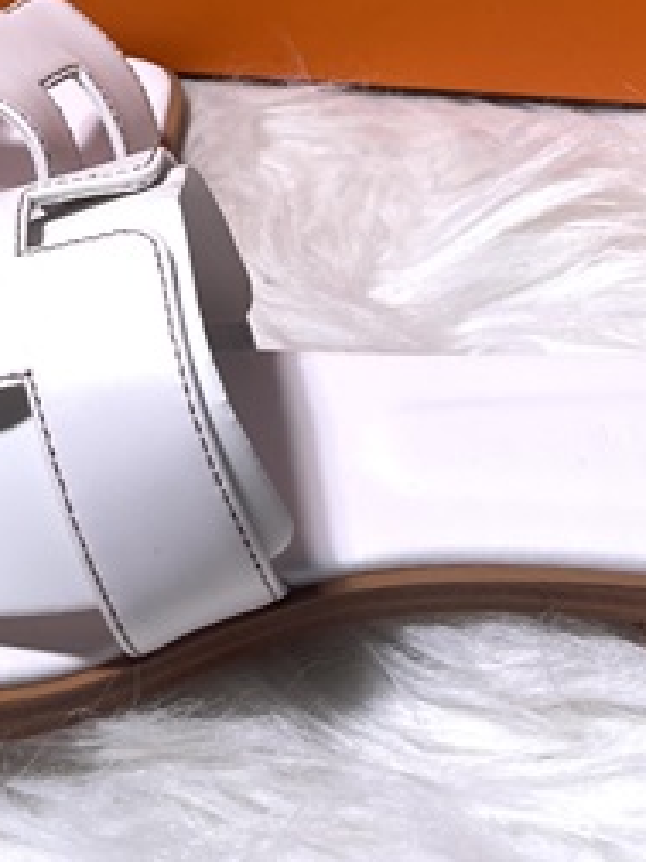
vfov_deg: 21.5
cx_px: 174
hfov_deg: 18.3
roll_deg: +1.6
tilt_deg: -17.4
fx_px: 1991
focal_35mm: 80
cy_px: -332
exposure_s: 1/994
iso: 32
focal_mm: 5.1
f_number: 1.6
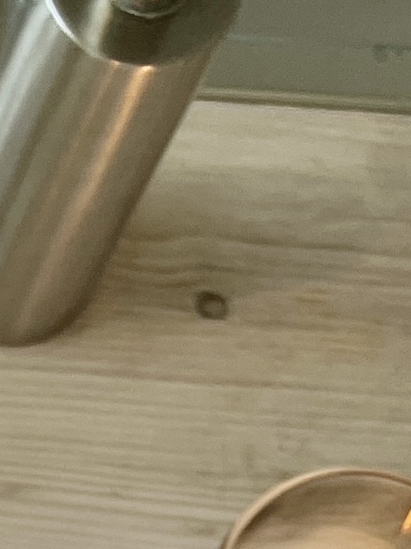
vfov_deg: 9.8
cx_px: -773
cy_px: 1494
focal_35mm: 166
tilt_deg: -81.4
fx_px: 2628
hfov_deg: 7.9
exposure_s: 1/100
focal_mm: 5.7
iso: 64
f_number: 1.5
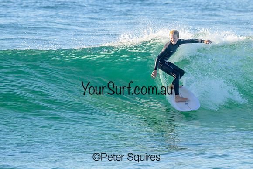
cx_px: 143
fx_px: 5547
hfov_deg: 2.6
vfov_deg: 1.7
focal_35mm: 789
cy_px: 73
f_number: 11
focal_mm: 620
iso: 2200
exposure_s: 1/2000
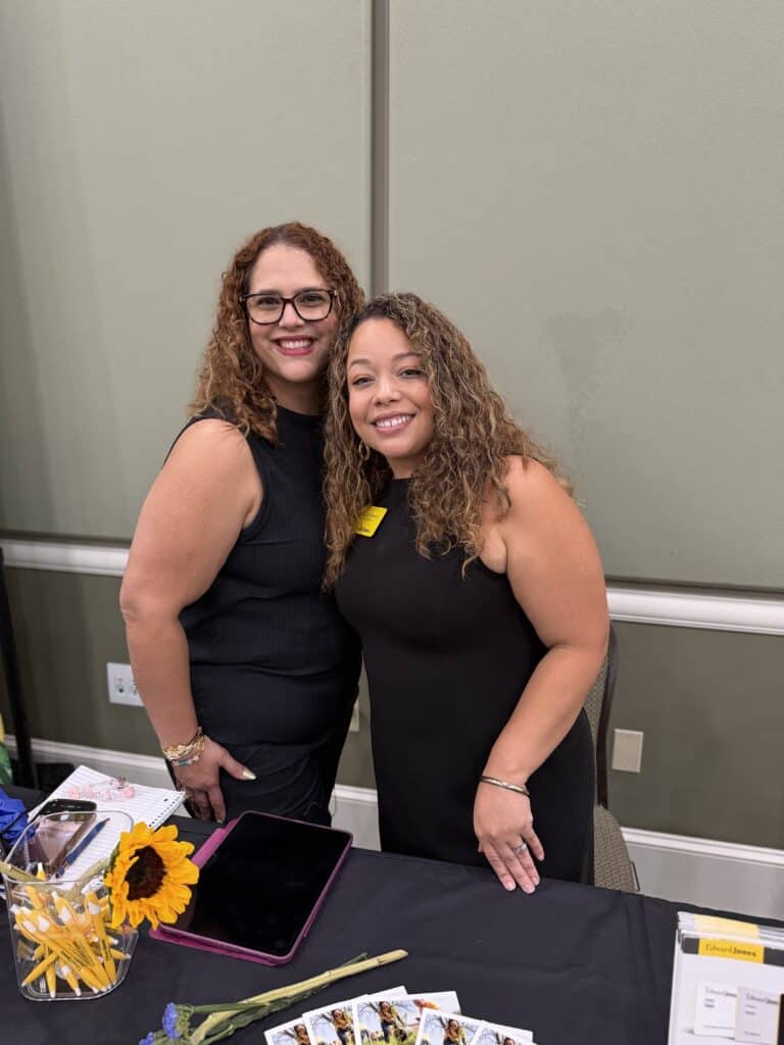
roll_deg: -1.5
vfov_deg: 71.6
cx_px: 392
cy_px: 522
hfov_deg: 56.8
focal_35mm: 24
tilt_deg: -13.4
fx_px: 725
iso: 320
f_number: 1.78
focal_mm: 6.76
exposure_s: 1/60
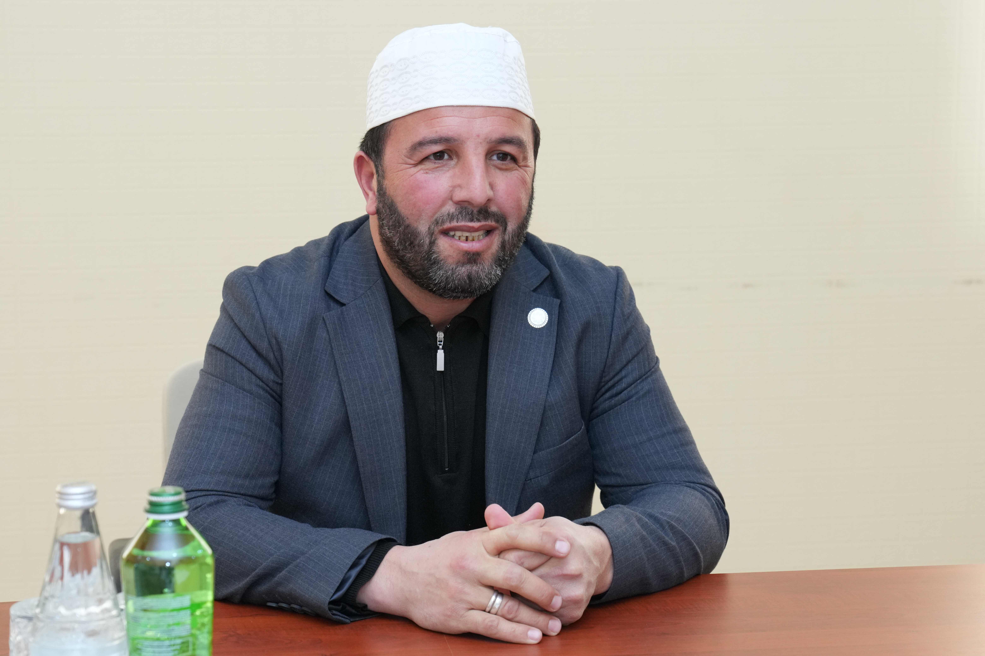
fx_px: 2326
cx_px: 492
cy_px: 328
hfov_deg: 23.9
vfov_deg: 16.1
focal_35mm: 85
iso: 1600
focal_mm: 57
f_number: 5
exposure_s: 1/200
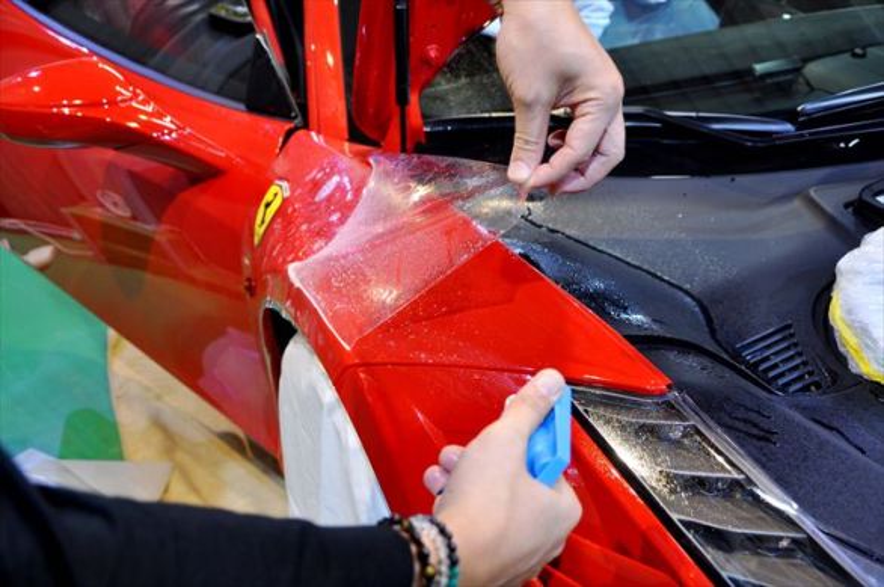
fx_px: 956
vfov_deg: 34.1
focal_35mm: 39
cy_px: 294
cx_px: 442
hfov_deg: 49.6
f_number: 4.5
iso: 400
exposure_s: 1/20
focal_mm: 26
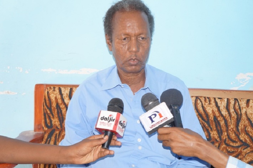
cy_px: 84
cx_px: 126
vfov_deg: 23.1
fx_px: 411
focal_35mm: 58
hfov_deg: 34.2
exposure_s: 1/160
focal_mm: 39
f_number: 4.5
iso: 800
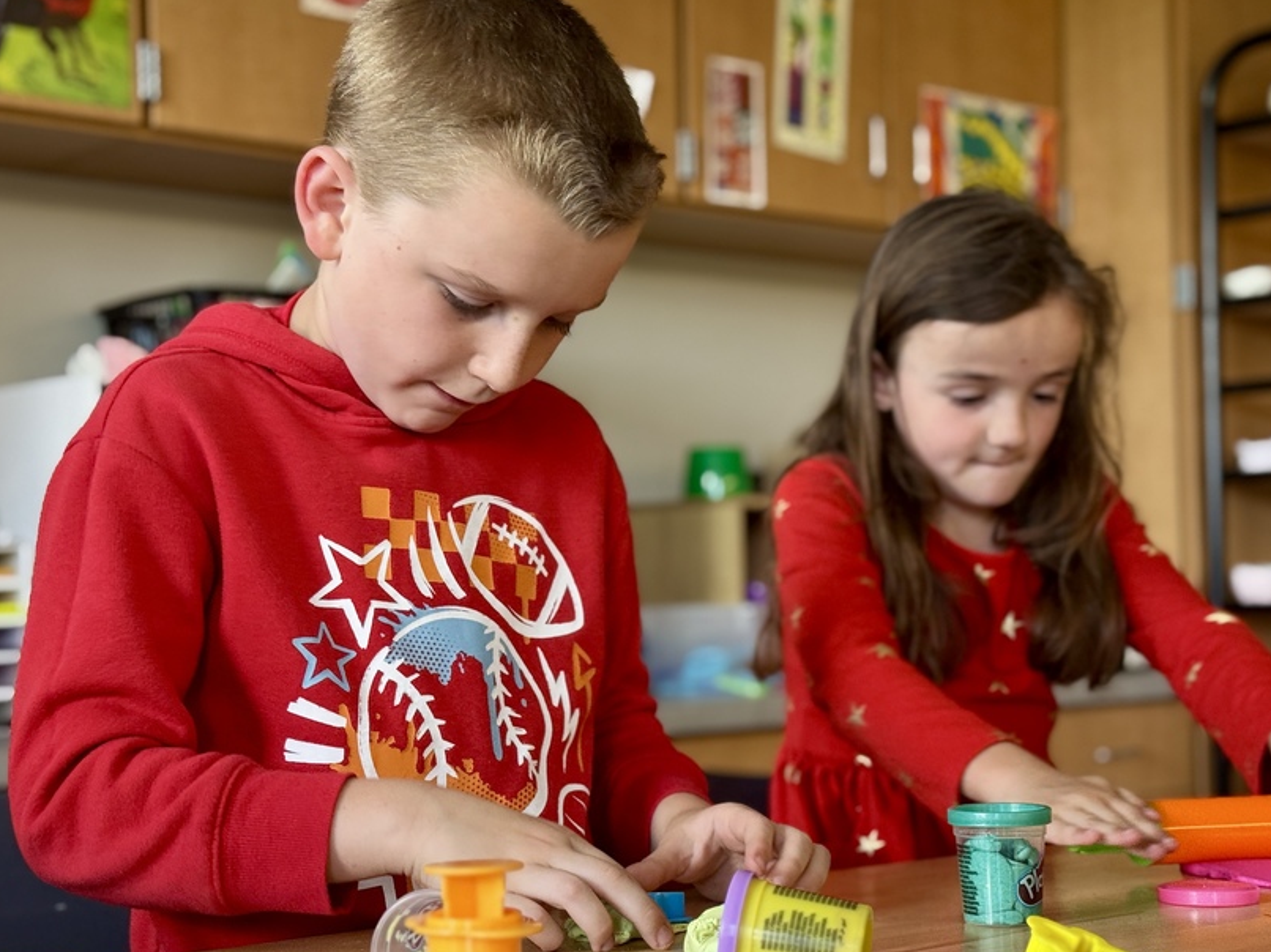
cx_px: 714
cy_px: 536
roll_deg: +0.9
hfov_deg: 31.7
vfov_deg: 24.0
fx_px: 2239
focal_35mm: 61
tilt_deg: +1.0
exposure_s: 1/60
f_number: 1.78
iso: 160
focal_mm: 6.76
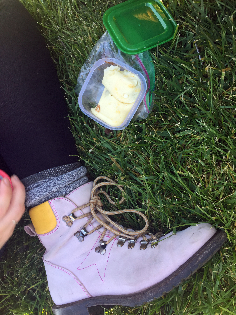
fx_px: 264
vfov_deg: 61.7
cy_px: 158
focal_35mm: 29
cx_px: 118
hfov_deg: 48.2
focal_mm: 4.15
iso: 32
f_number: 2.2
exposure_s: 1/120
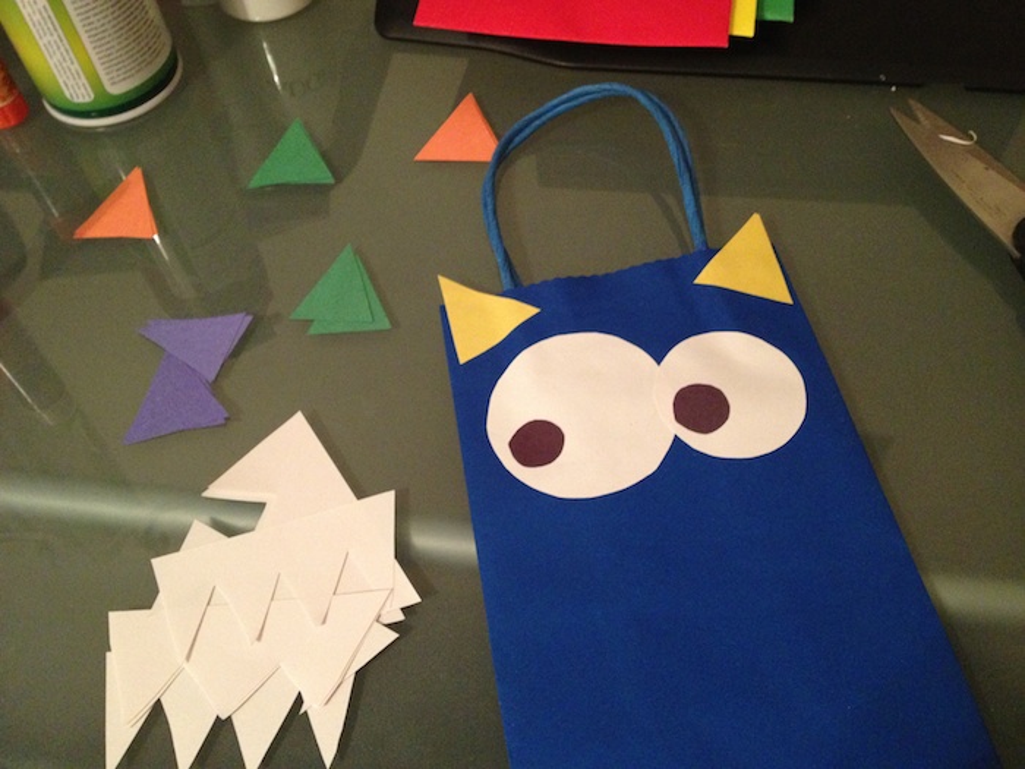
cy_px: 384
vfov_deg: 40.7
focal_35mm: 35
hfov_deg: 52.6
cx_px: 512
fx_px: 1036
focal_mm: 4.28
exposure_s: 1/15
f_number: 2.4
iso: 400
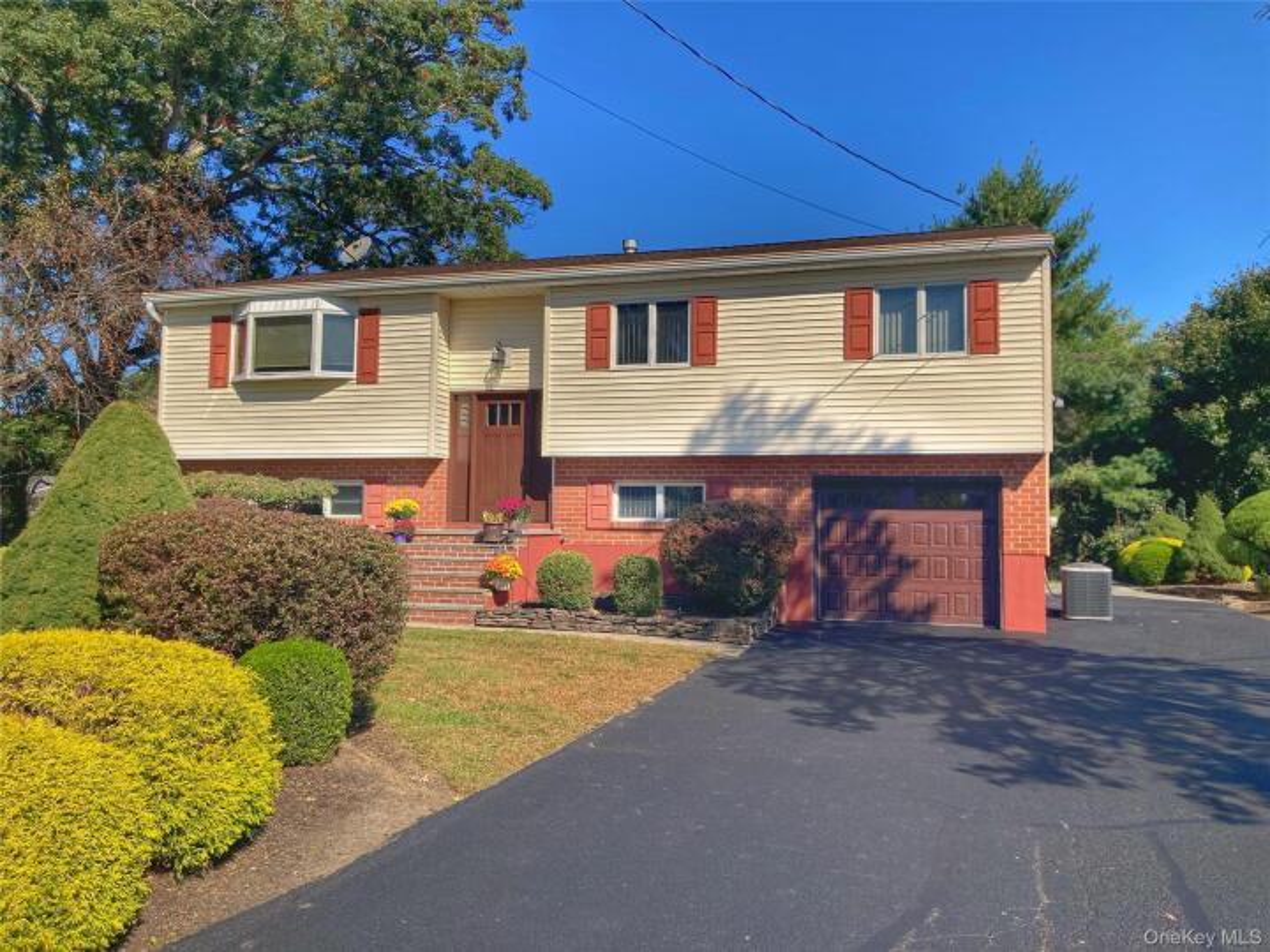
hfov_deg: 63.4
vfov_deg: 49.7
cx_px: 635
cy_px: 476
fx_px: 1027
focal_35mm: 28
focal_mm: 3.99
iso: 20
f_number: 1.8
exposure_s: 1/1946
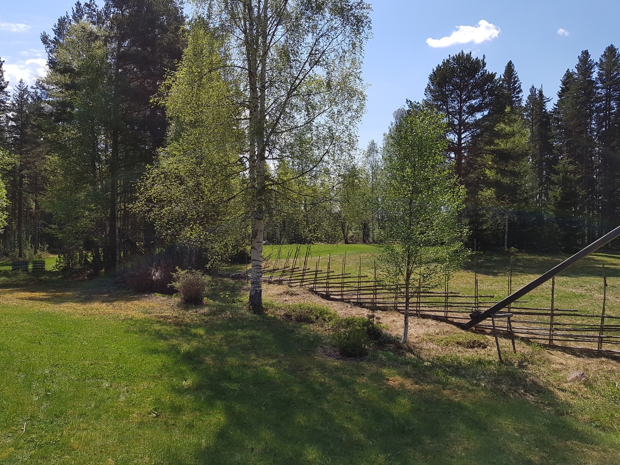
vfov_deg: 53.1
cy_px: 232
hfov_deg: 67.3
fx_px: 466
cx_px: 310
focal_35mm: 26
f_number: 1.7
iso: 50
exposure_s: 1/2704
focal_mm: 4.2
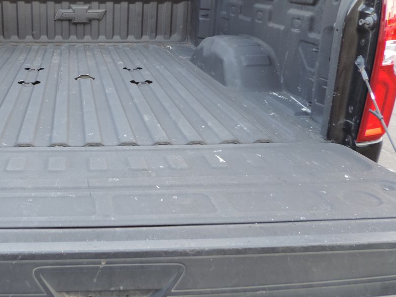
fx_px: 446
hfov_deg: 45.8
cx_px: 90
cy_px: 113
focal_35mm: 39
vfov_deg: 36.6
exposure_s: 1/50
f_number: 3
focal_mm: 4.3
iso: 80
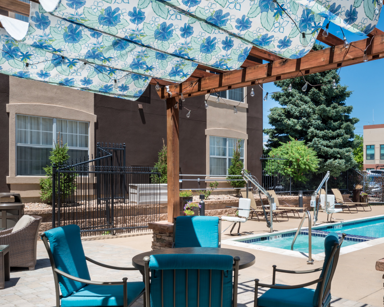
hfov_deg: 51.3
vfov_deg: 43.1
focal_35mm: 34
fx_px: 386
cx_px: 272
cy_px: 187
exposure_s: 1/80
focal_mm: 24
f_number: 13
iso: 100
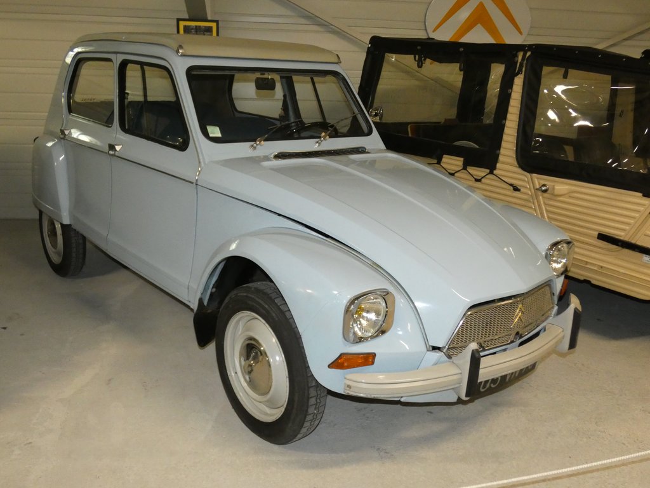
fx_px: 601
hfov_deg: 56.8
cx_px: 325
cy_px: 244
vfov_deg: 44.2
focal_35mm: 32
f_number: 3.4
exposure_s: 1/60
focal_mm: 5.8
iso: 800
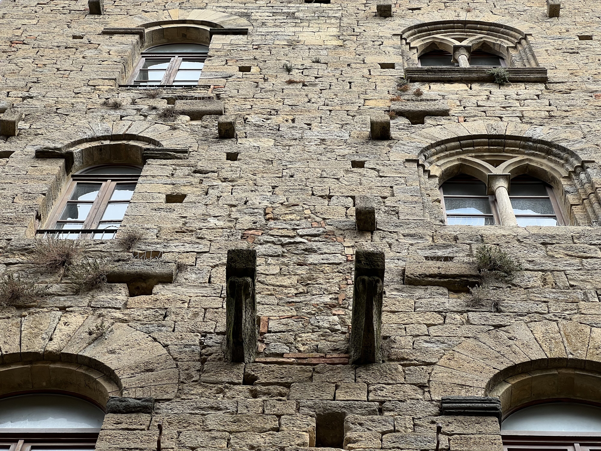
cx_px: 300
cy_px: 226
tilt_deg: +66.5
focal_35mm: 77
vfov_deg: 19.1
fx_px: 1337
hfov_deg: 25.3
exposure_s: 1/234
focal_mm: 9
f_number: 2.8
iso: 32
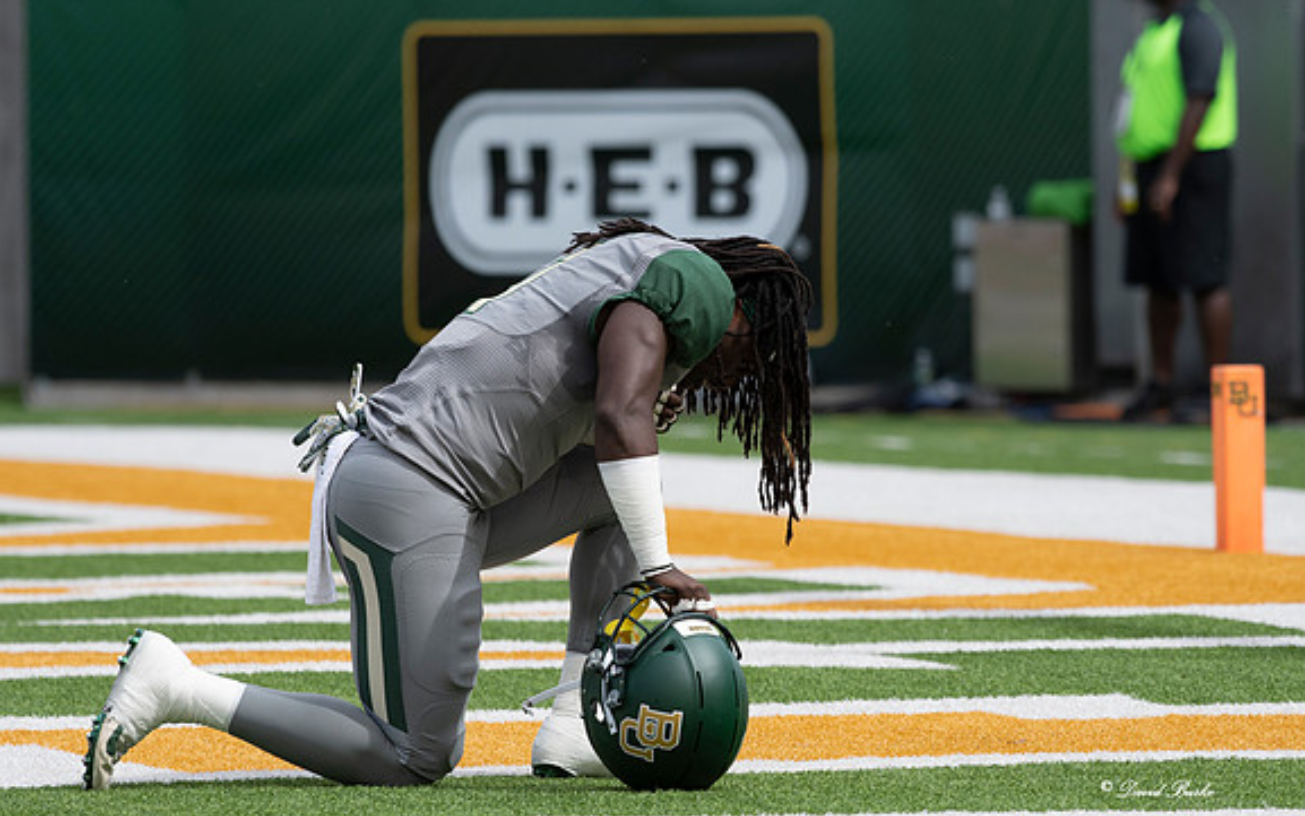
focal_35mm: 492
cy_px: 431
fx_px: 17503
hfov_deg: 4.3
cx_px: 654
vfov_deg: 2.7
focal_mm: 320
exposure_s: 1/1000
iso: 320
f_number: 5.6
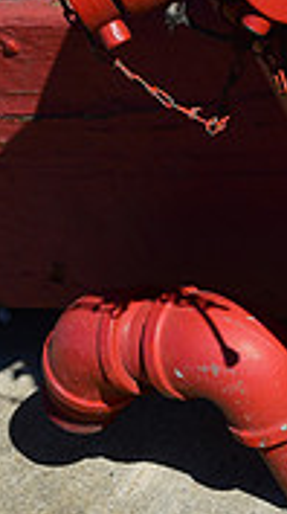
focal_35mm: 196
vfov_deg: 10.9
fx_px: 2663
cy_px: 57
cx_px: 438
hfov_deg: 6.1
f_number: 11
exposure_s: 1/250
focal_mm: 38
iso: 200
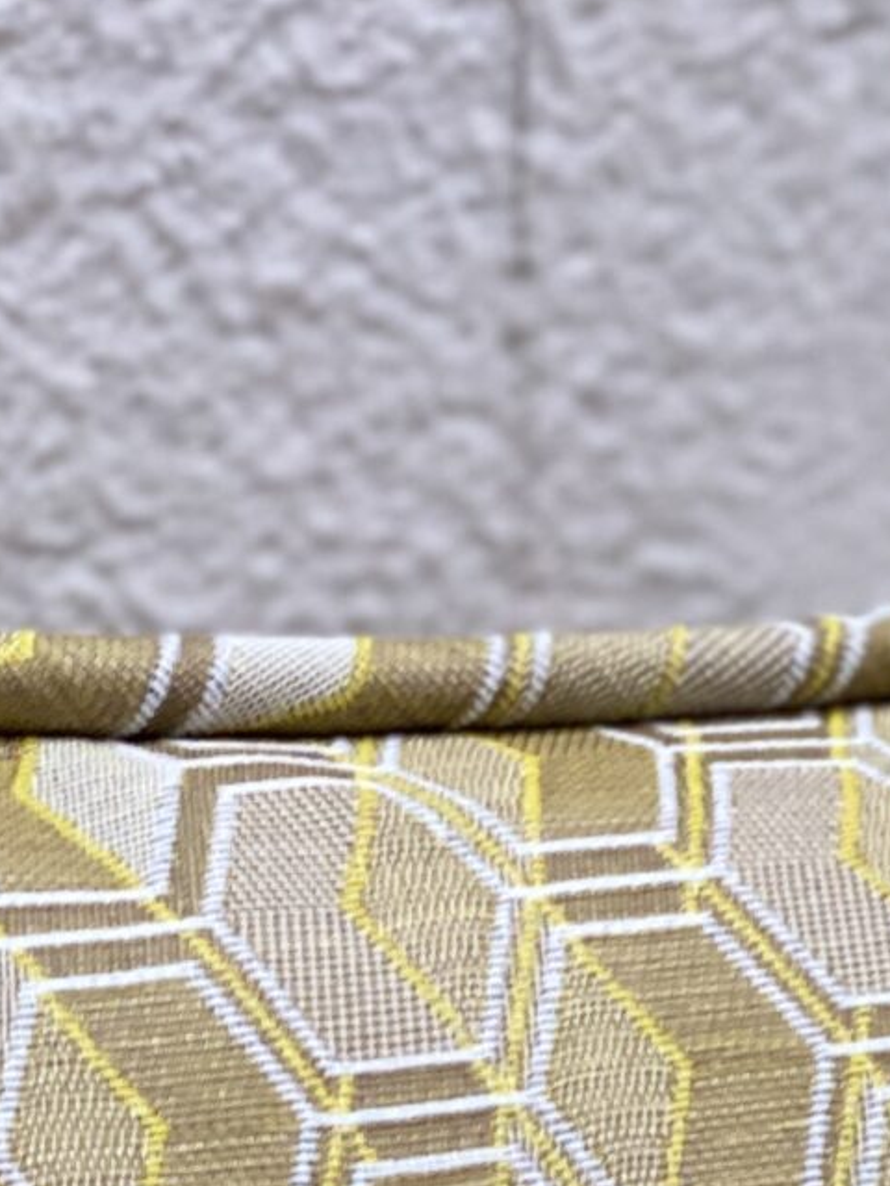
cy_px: 1948
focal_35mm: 208
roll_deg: +0.5
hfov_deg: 7.1
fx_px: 7130
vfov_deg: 9.2
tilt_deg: -26.5
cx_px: 732
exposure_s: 1/40
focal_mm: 6
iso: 125
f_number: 2
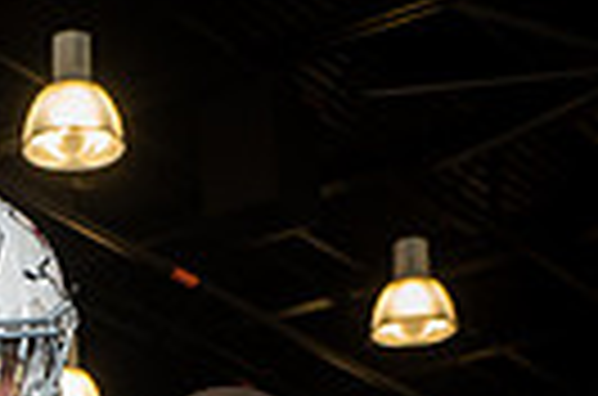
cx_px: -18
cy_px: 976
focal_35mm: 156
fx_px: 2585
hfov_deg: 13.0
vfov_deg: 8.0
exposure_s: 1/250
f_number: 5.6
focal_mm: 46
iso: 500
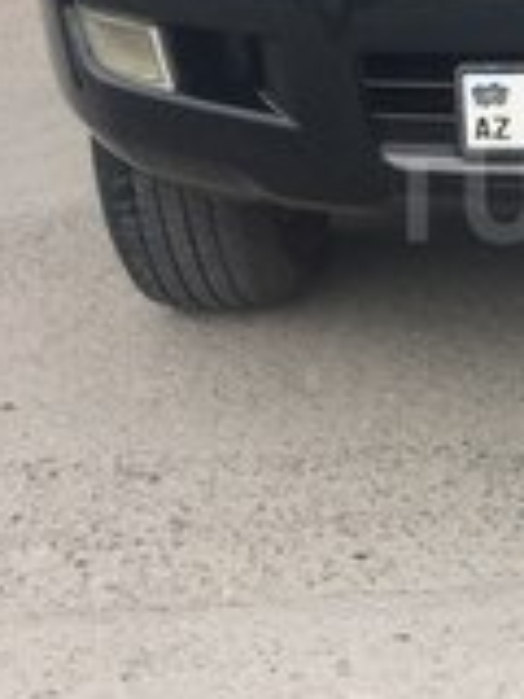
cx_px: 716
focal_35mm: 90
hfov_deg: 15.5
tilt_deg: -21.0
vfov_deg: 21.6
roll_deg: +1.5
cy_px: 192
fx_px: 1817
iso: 32
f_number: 2.2
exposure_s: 1/410
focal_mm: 4.15
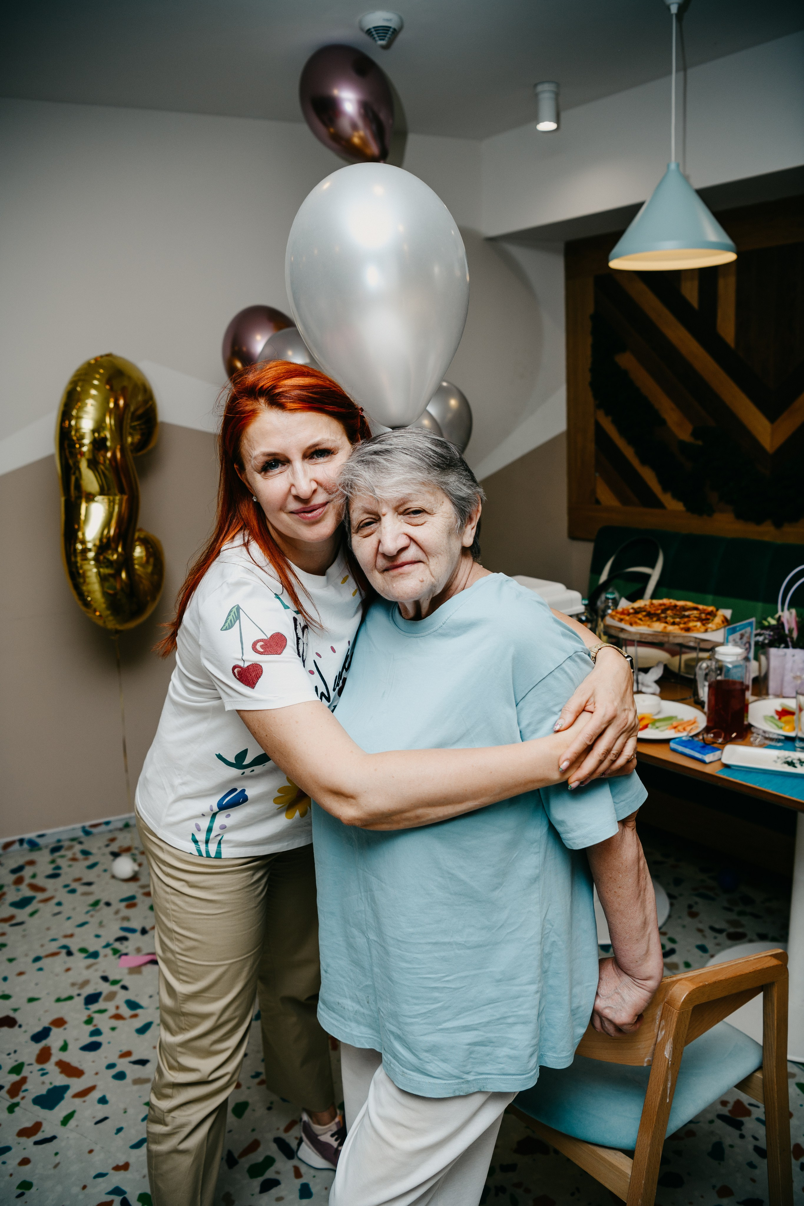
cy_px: 603
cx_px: 402
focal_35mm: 28
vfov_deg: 65.5
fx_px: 938
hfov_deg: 46.4
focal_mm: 28
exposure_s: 1/160
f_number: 3.5
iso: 125
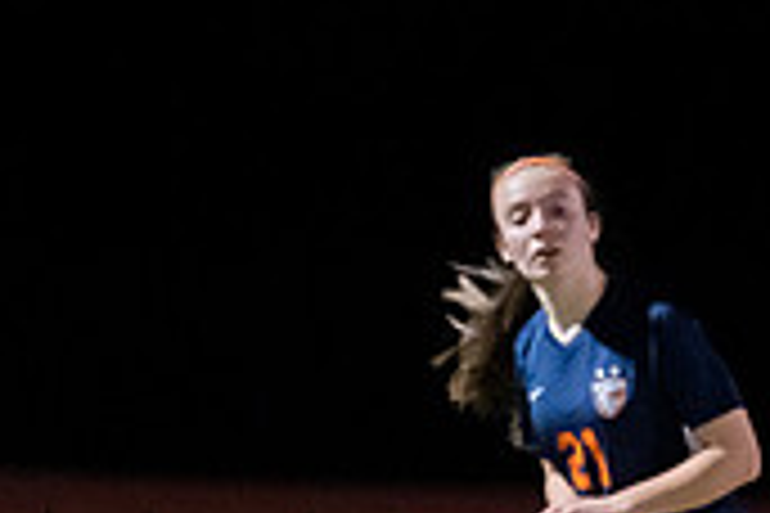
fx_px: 22713
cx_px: 1117
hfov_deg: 1.9
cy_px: 554
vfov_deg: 1.3
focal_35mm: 1062
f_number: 2.8
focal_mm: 200
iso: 4000
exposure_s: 1/1000
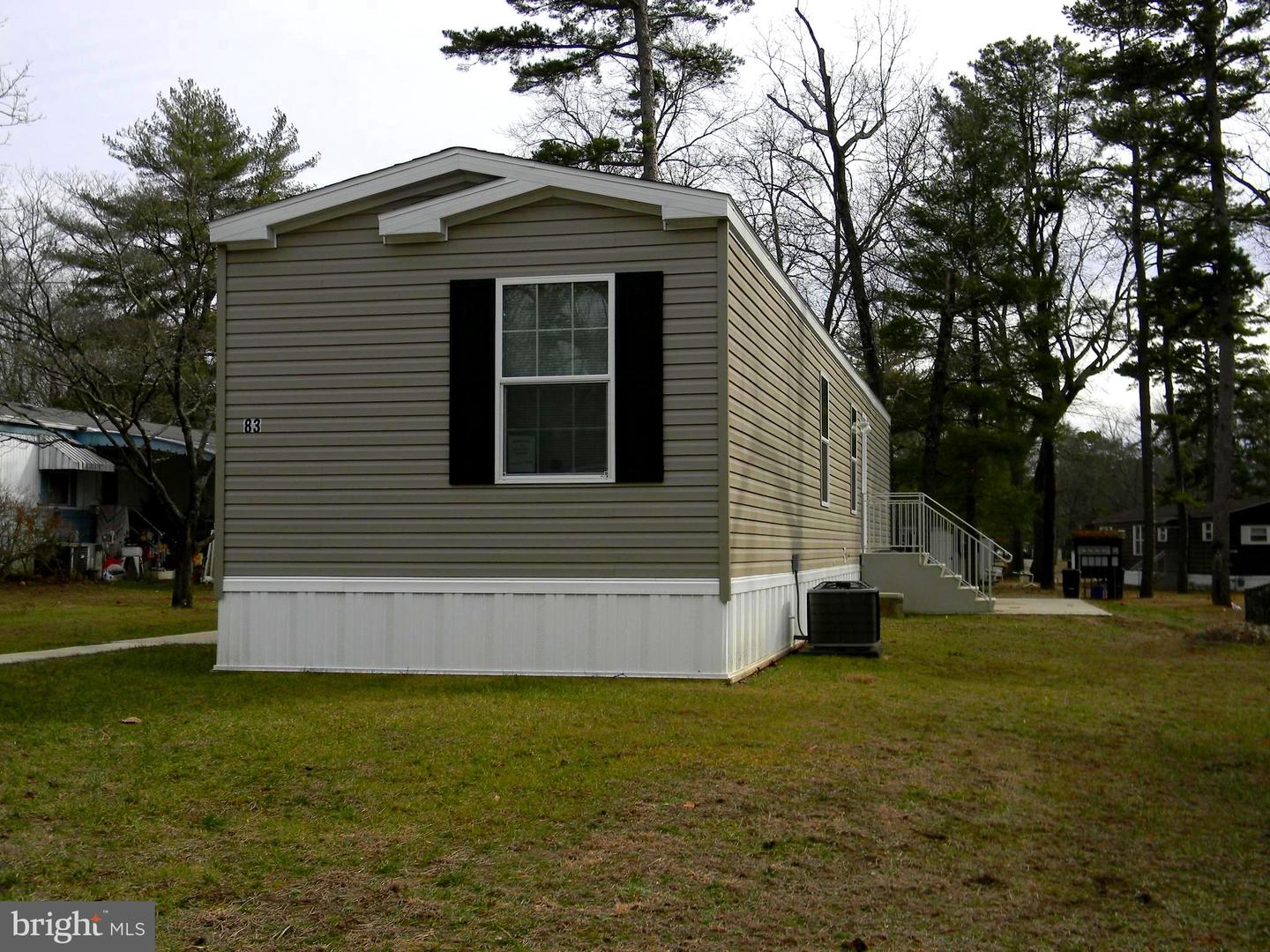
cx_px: 635
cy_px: 476
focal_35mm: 41
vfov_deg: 35.1
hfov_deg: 45.8
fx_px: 1504
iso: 80
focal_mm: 7.3
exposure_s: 1/770
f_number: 3.8
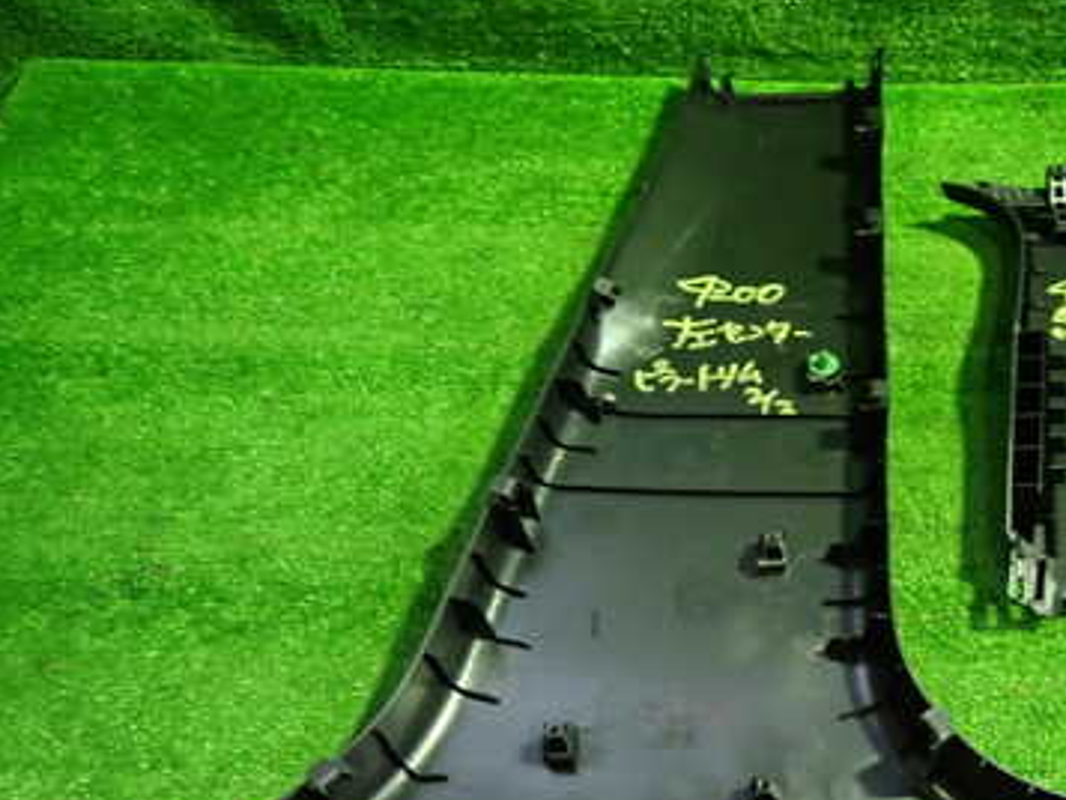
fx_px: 1294
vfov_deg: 34.0
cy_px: 537
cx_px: 842
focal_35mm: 42
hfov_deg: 42.9
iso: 400
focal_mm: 4.5
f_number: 2
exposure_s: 1/30
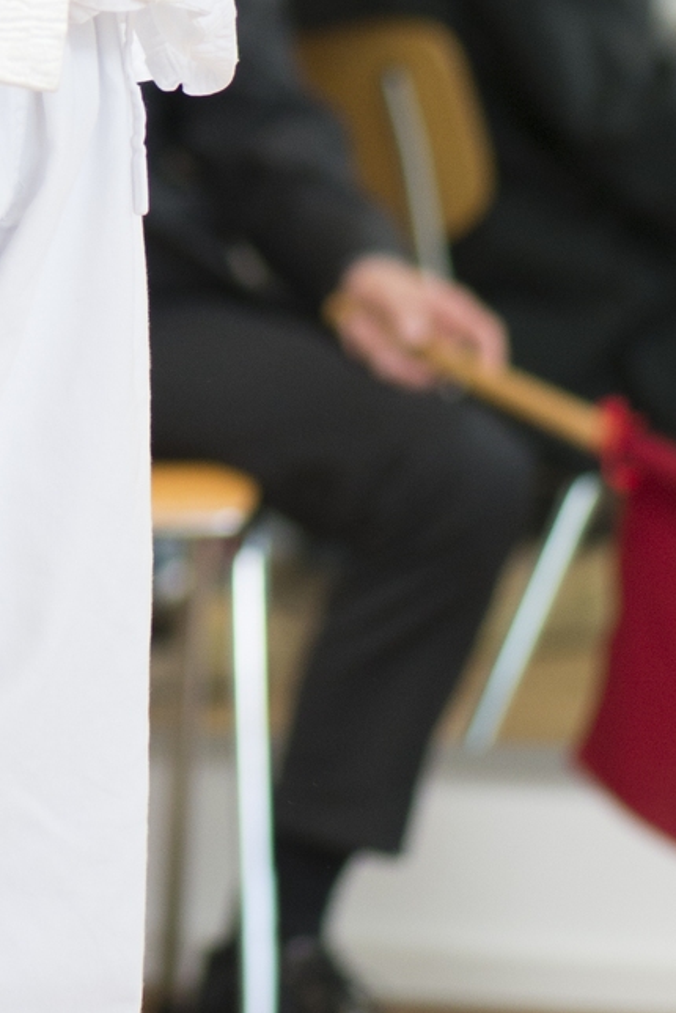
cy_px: 105
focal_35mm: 489
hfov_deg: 2.8
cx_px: -138
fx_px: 13758
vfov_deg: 4.2
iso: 560
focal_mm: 105
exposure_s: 1/125
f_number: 2.8
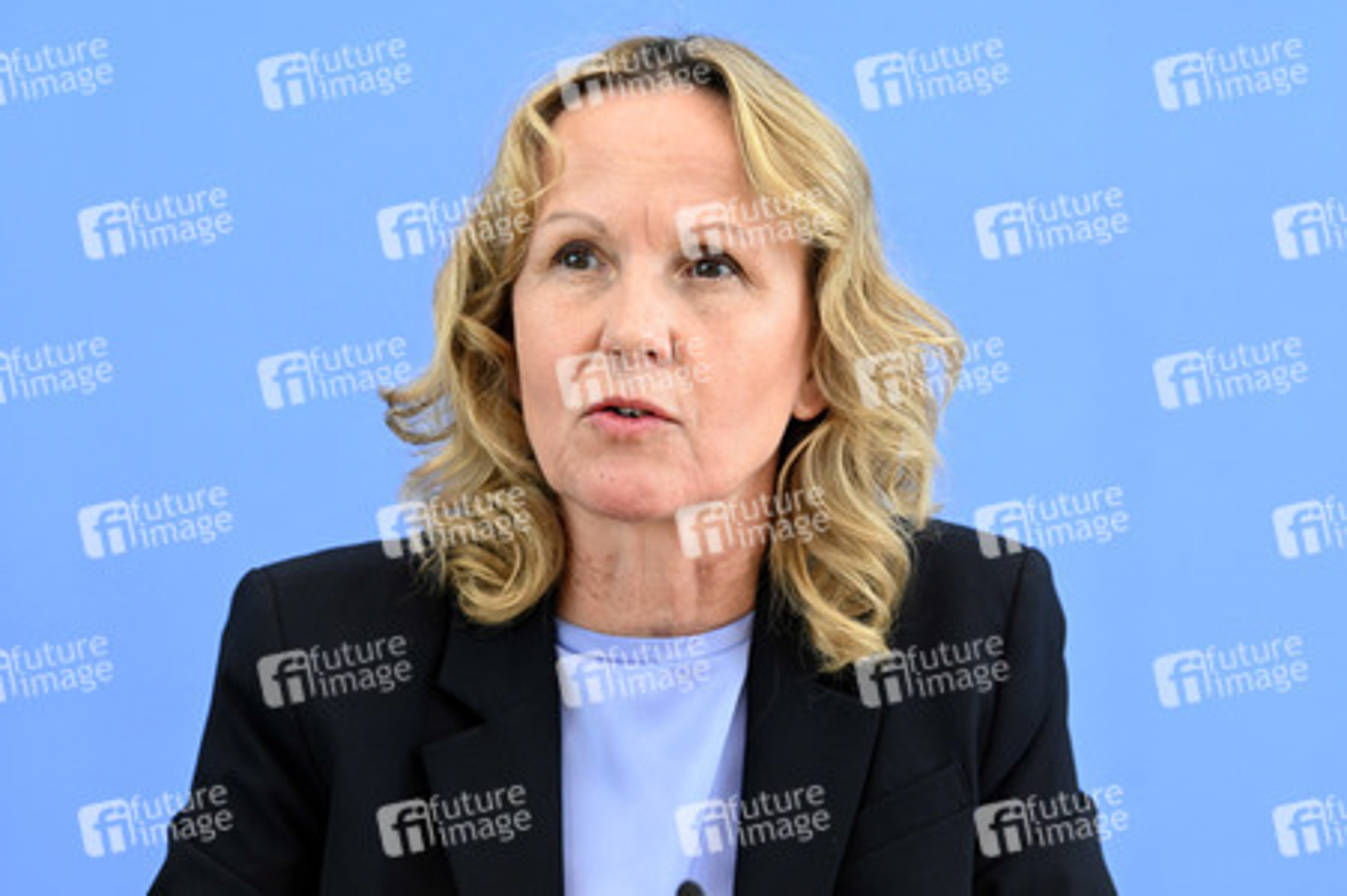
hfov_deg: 15.8
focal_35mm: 130
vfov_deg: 10.5
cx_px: 674
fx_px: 4860
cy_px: 448
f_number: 5.6
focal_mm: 130
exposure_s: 1/800
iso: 5000
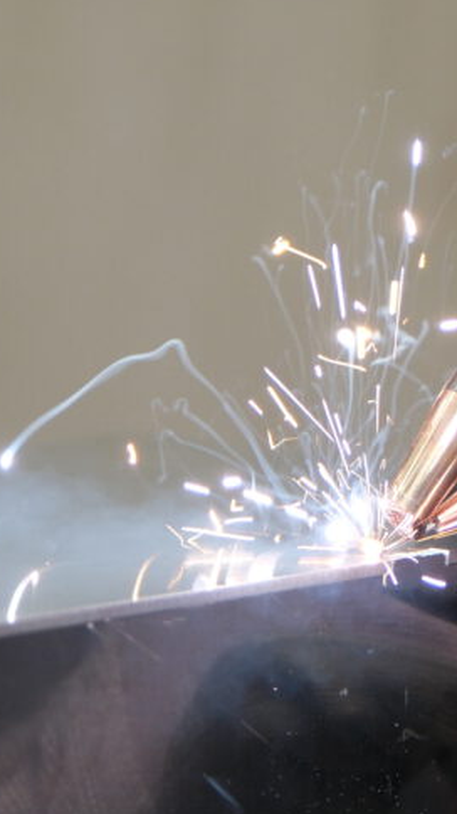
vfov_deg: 8.8
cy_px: 388
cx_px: 512
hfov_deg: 4.9
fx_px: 5303
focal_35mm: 246
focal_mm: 74.2
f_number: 4
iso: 1250
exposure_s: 1/250
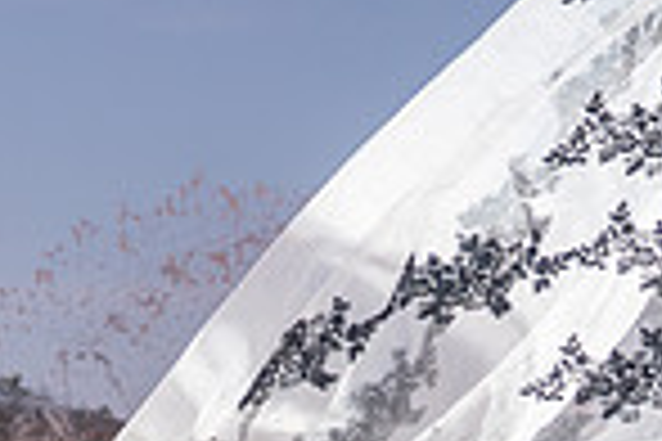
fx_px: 2446
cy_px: 636
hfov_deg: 14.6
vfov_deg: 10.0
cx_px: -257
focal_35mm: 133
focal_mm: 33
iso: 200
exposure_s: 1/200
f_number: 4
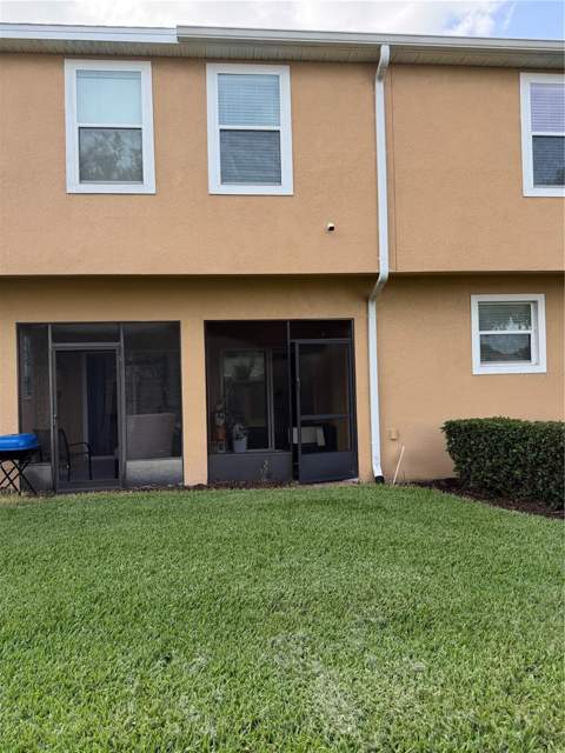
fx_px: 522
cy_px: 376
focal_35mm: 24
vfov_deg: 71.6
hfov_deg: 56.8
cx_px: 282
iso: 100
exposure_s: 1/1410
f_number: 1.78
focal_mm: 6.76
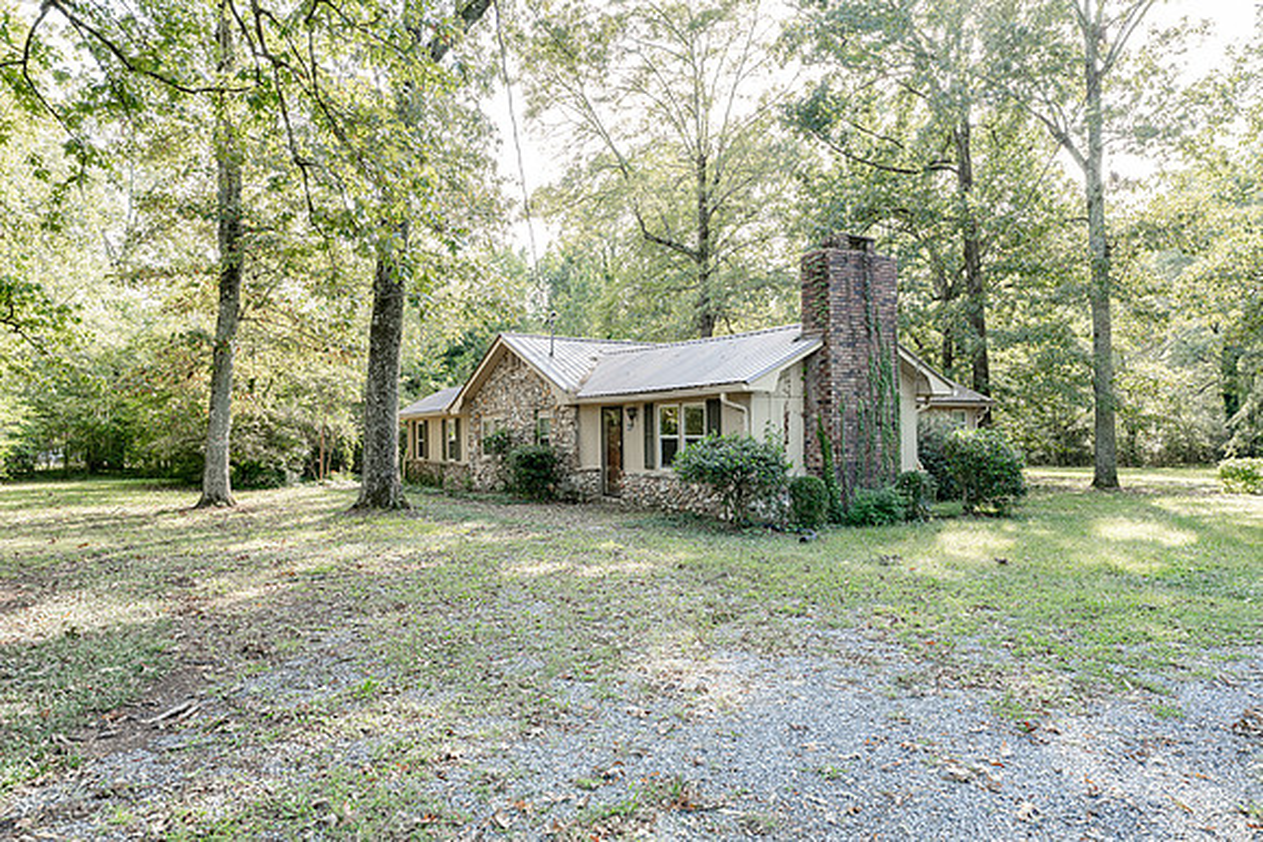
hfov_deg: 73.7
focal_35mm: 24
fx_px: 842
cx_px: 632
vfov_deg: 53.2
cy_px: 421
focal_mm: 24
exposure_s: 1/160
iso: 640
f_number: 5.6
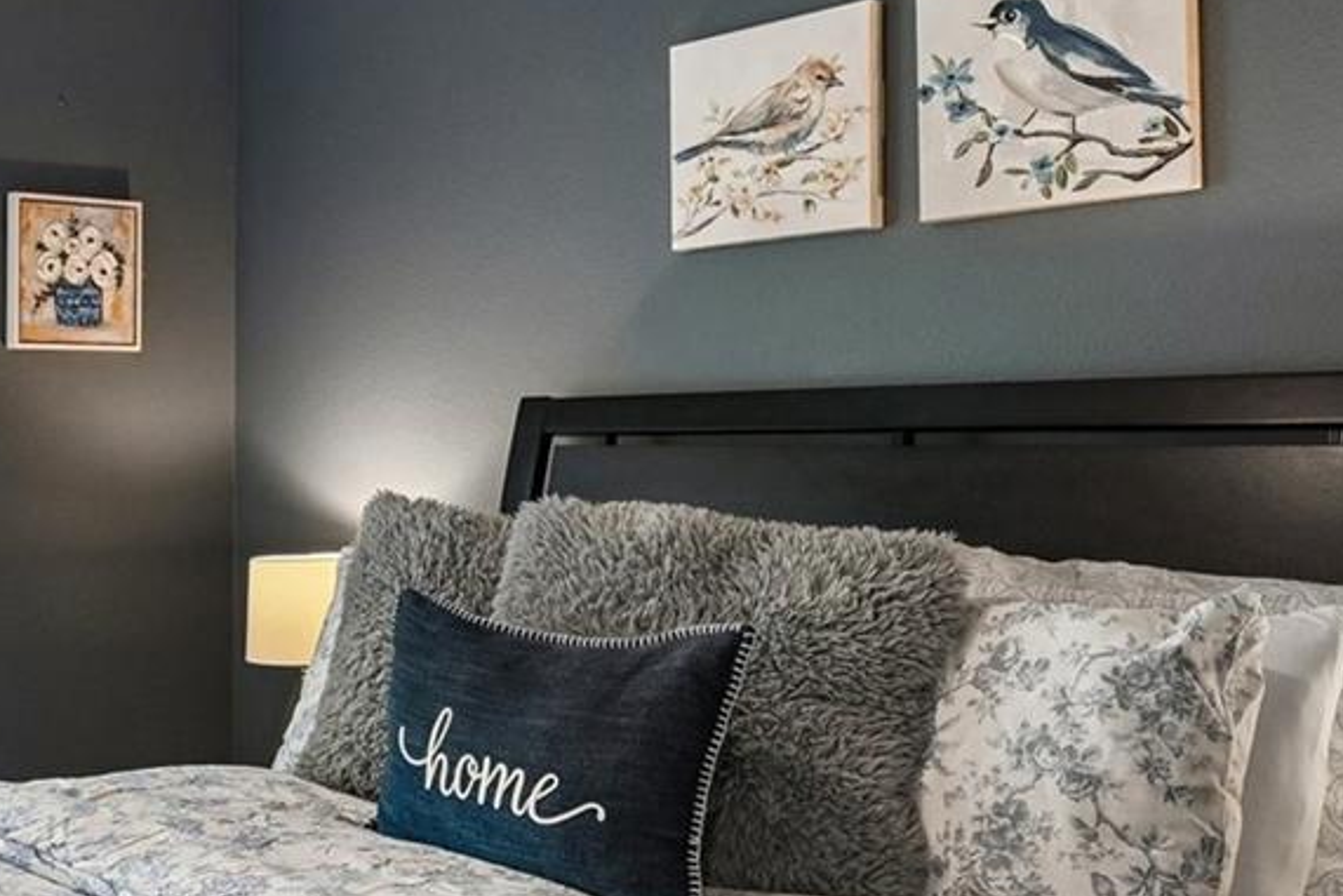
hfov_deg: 39.1
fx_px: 1619
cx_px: -38
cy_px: 437
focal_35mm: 43
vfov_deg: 30.9
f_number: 10
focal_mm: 15.5
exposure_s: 1/25
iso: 400
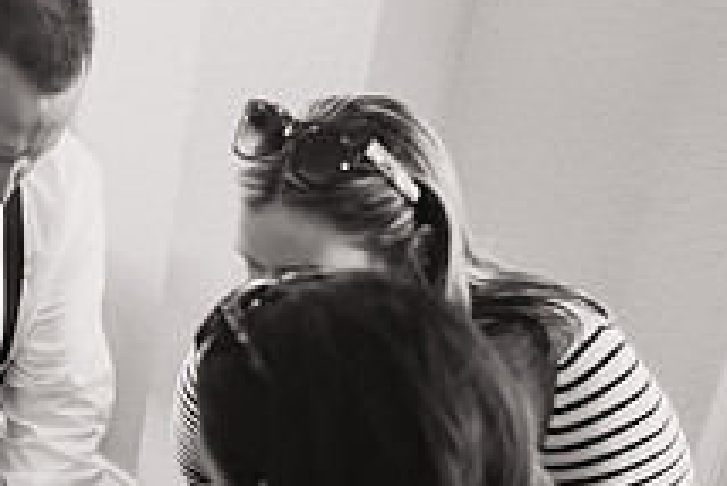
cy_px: 391
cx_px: -228
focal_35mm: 65
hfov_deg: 26.2
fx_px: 1313
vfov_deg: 20.7
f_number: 2.8
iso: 640
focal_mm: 24
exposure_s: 1/160
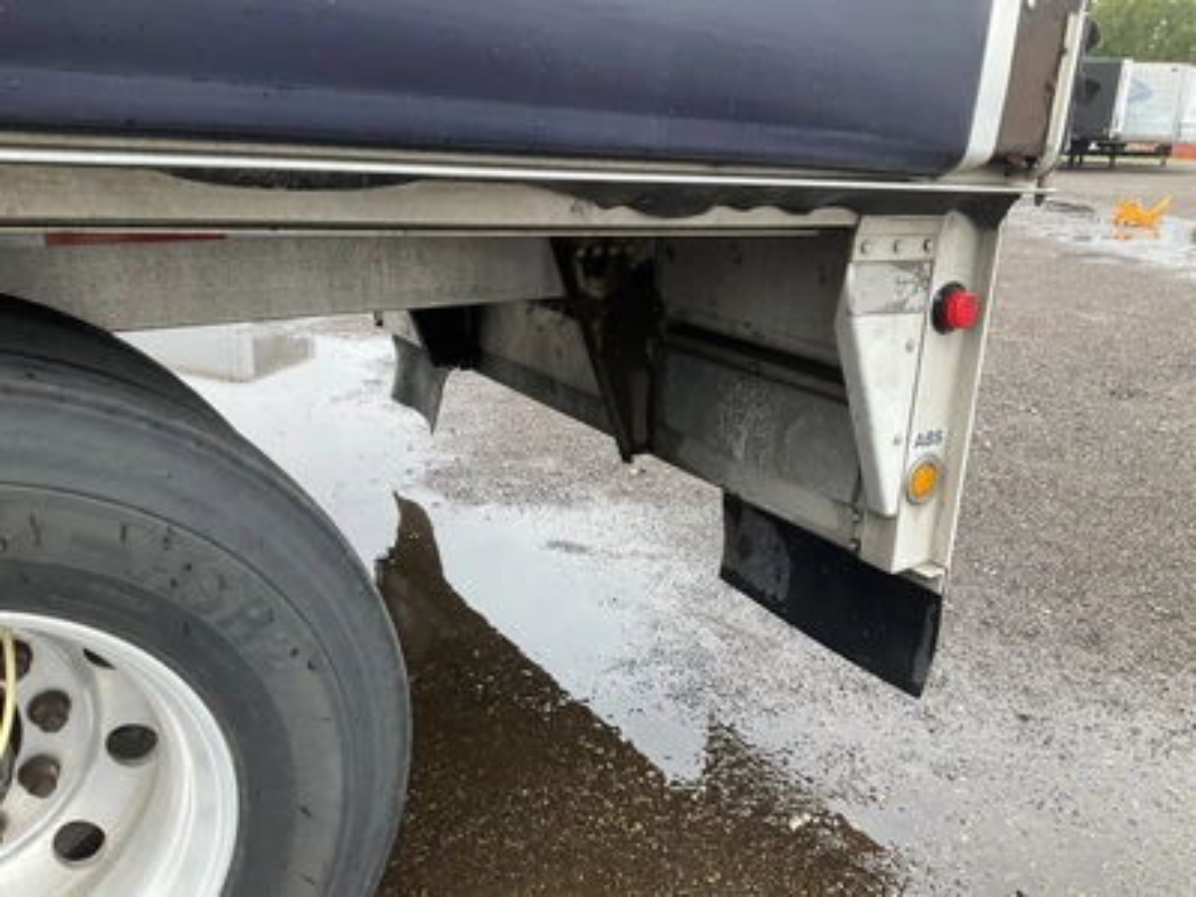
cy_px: 448
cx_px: 598
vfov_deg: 48.2
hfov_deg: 61.7
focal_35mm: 29
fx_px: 1002
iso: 20
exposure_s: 1/147
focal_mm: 3
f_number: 1.8
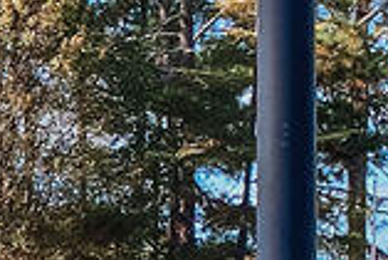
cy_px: 495
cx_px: -526
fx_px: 1899
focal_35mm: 176
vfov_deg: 7.5
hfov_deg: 10.2
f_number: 1.8
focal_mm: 4.25
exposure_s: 1/420
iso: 32
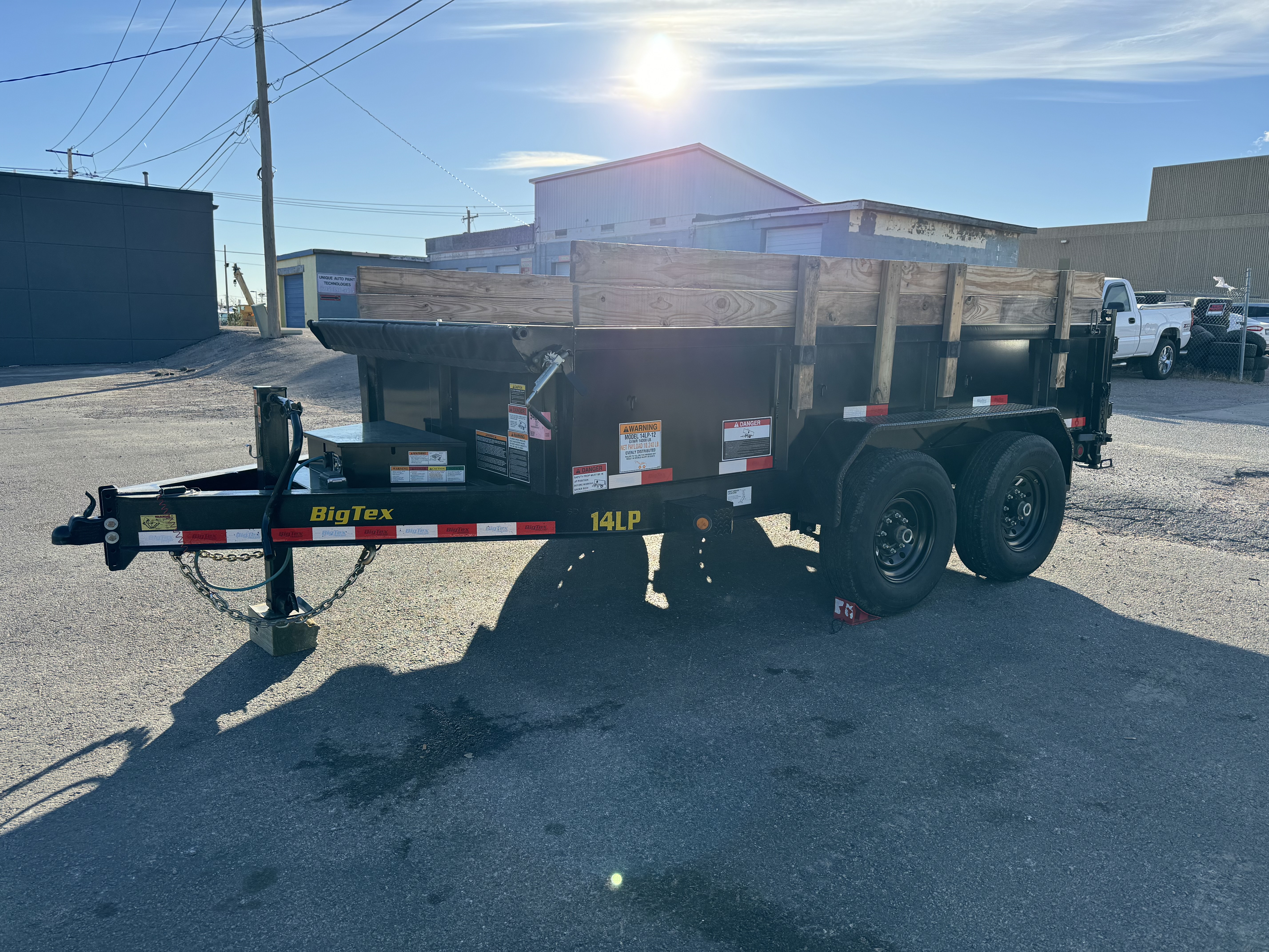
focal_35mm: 24
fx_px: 880
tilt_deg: -9.3
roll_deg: -1.3
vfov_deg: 56.8
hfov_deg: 71.6
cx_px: 634
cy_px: 476
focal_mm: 6.76
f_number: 1.78
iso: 80
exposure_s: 1/2252
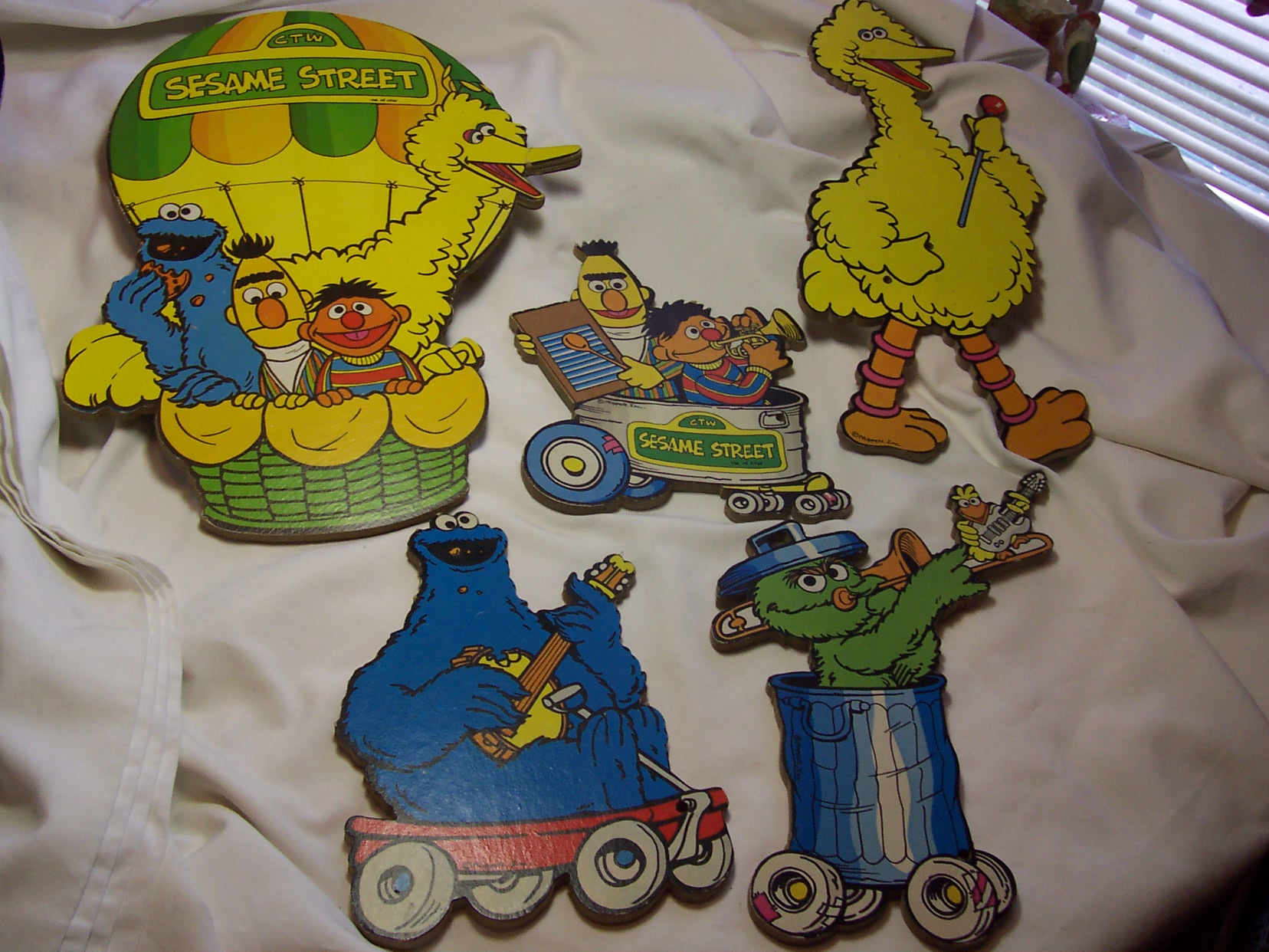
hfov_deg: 50.1
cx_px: 634
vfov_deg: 38.7
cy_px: 476
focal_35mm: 37
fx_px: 1356
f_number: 2.8
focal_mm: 5.6
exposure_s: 1/60
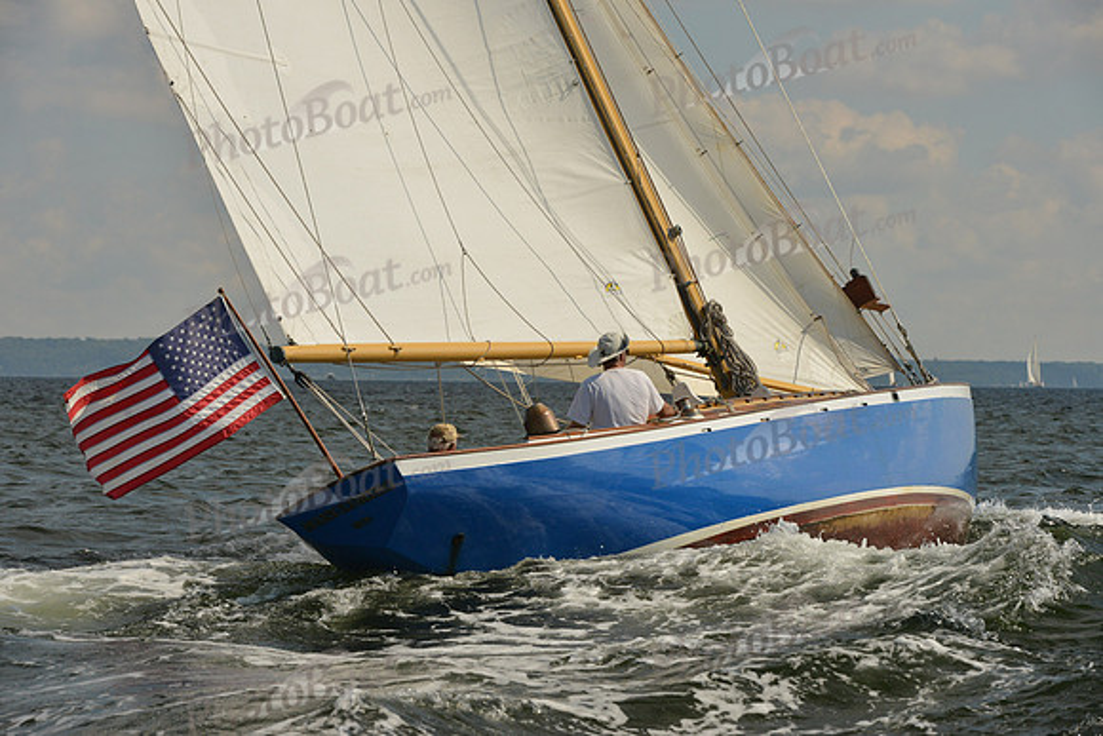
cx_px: 552
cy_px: 368
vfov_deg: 10.2
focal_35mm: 135
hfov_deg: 15.2
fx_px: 4137
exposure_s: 1/1250
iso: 1000
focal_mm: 135
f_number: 11
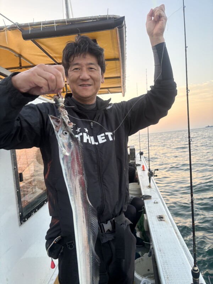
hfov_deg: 53.1
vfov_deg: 67.3
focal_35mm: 26
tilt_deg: -3.8
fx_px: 213
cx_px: 106
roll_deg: +4.0
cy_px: 142
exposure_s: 1/121
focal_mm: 5.96
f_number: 1.6
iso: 64
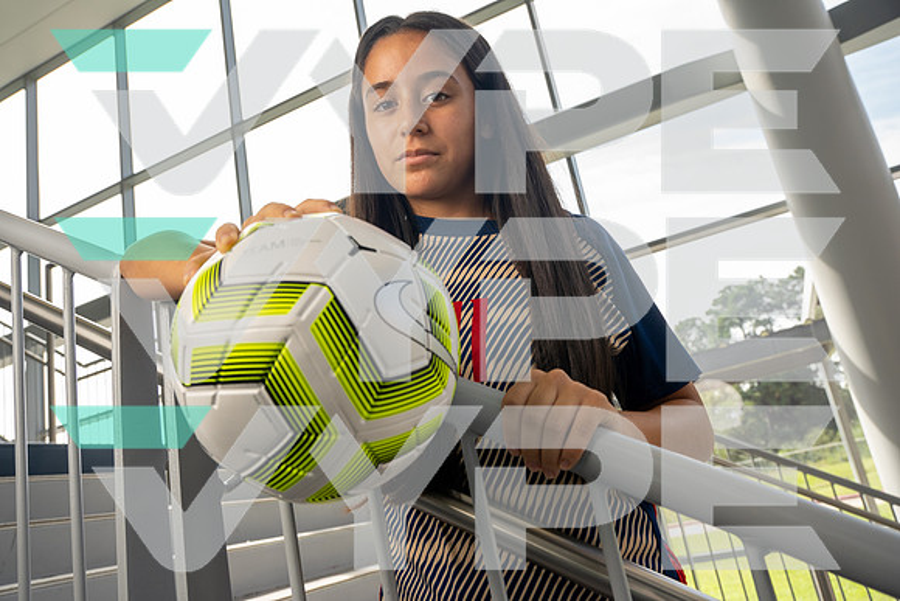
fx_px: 725
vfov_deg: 45.0
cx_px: 450
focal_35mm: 29
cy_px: 300
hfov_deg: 63.6
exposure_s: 1/250
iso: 800
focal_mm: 29
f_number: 7.1
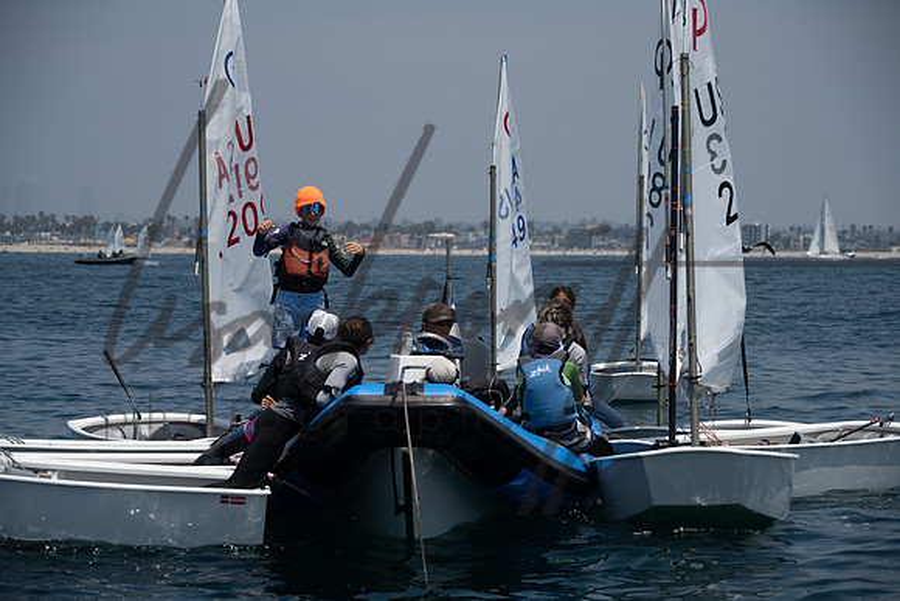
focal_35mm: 120
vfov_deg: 11.4
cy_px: 300
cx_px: 450
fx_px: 3001
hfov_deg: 17.1
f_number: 6.7
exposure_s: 1/2000
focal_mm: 120
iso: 320
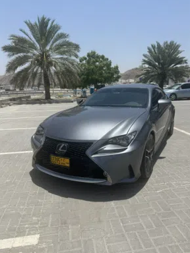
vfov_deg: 69.4
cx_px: 98
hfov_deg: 54.9
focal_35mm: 25
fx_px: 183
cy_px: 125
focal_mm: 6.86
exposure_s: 1/6623
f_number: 1.78
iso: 80
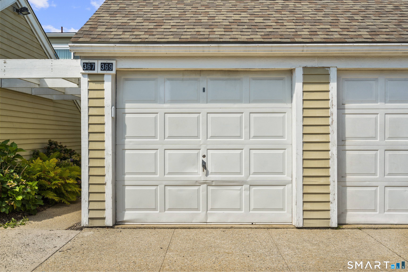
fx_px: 397
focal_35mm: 35
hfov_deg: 54.4
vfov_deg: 37.9
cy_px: 136
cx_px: 204
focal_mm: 35
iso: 200
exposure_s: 1/100
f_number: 9
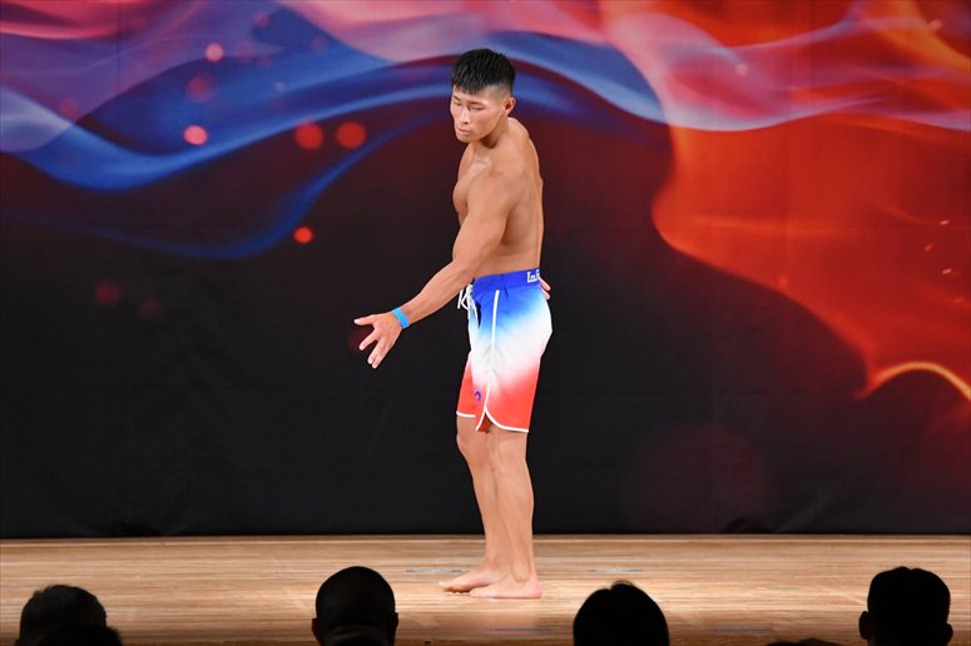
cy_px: 323
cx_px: 486
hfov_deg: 8.1
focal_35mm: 255
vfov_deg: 5.4
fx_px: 6875
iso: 3200
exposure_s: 1/400
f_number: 5.6
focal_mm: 170
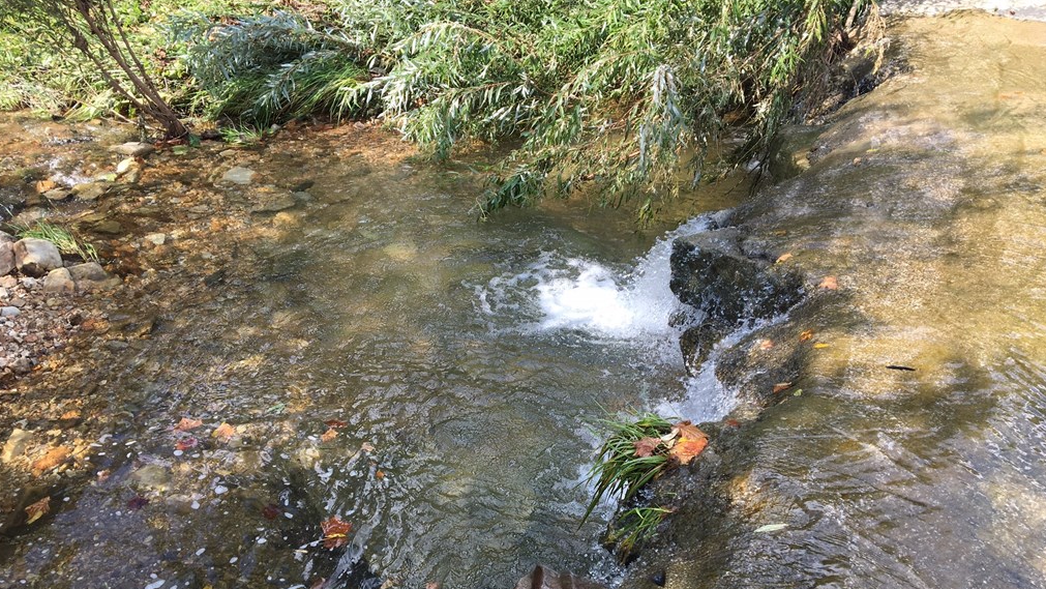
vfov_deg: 36.5
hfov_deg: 61.0
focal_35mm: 32
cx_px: 521
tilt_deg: -31.1
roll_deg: -2.0
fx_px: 888
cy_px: 356
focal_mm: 4.15
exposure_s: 1/390
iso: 25
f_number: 2.2
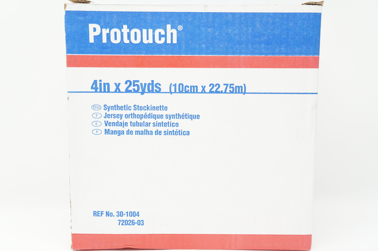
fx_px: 441
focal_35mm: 42
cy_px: 126
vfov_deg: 31.8
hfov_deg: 46.4
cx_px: 189
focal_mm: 28
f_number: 5
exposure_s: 1/100
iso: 800
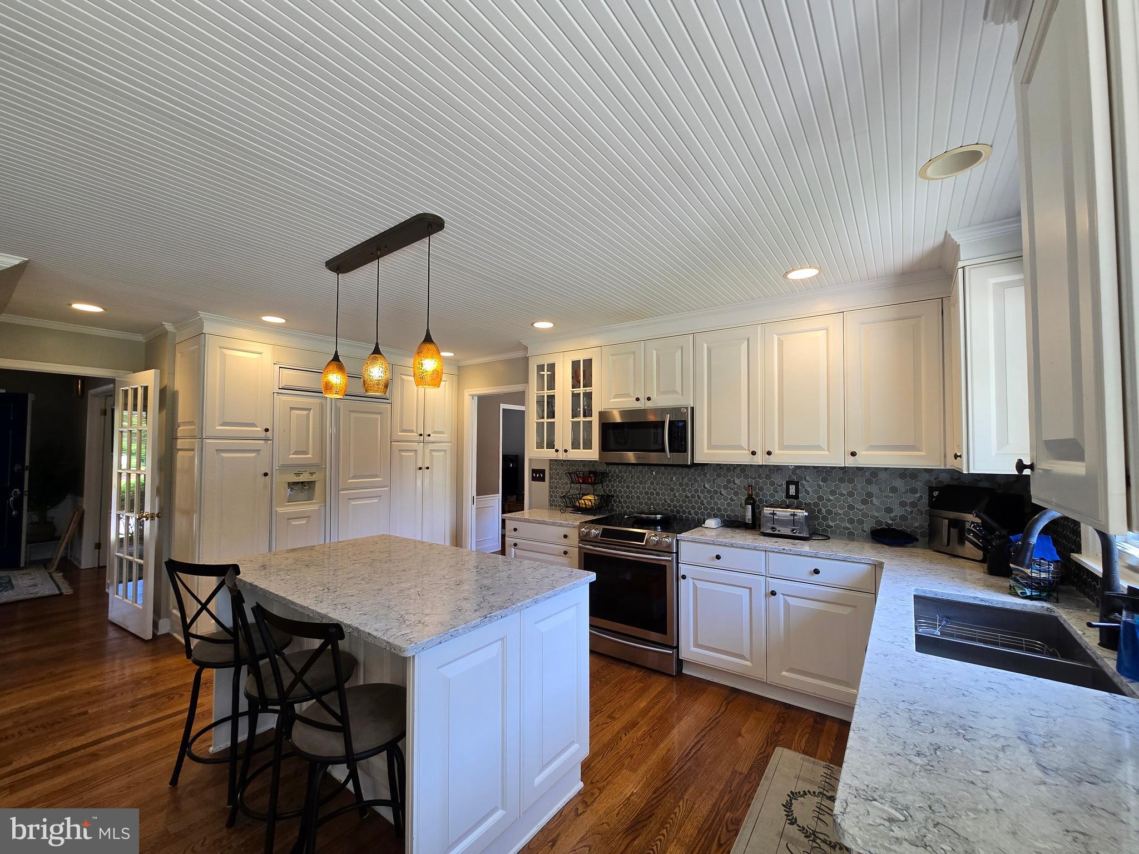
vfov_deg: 89.9
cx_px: 570
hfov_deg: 106.2
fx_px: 428
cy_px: 427
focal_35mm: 13
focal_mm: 2.2
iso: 64
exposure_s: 1/60
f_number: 2.2
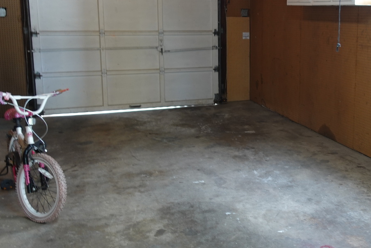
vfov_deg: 31.0
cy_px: 88
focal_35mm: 43
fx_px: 443
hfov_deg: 43.8
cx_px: 283
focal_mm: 8.8
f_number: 1.8
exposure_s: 1/30
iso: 200
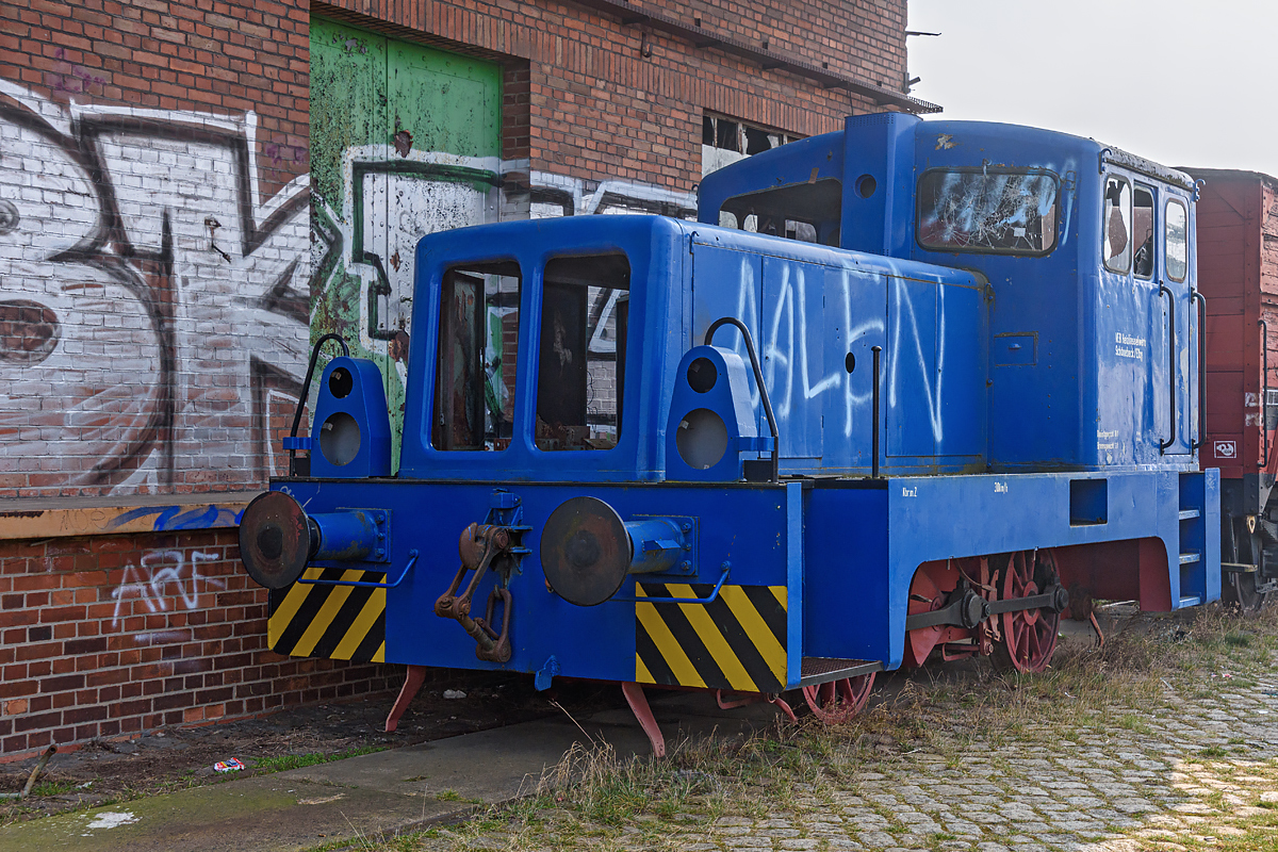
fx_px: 1704
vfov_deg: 28.1
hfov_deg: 41.1
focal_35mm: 48
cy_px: 426
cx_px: 639
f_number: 8
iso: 200
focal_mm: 32
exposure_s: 1/500
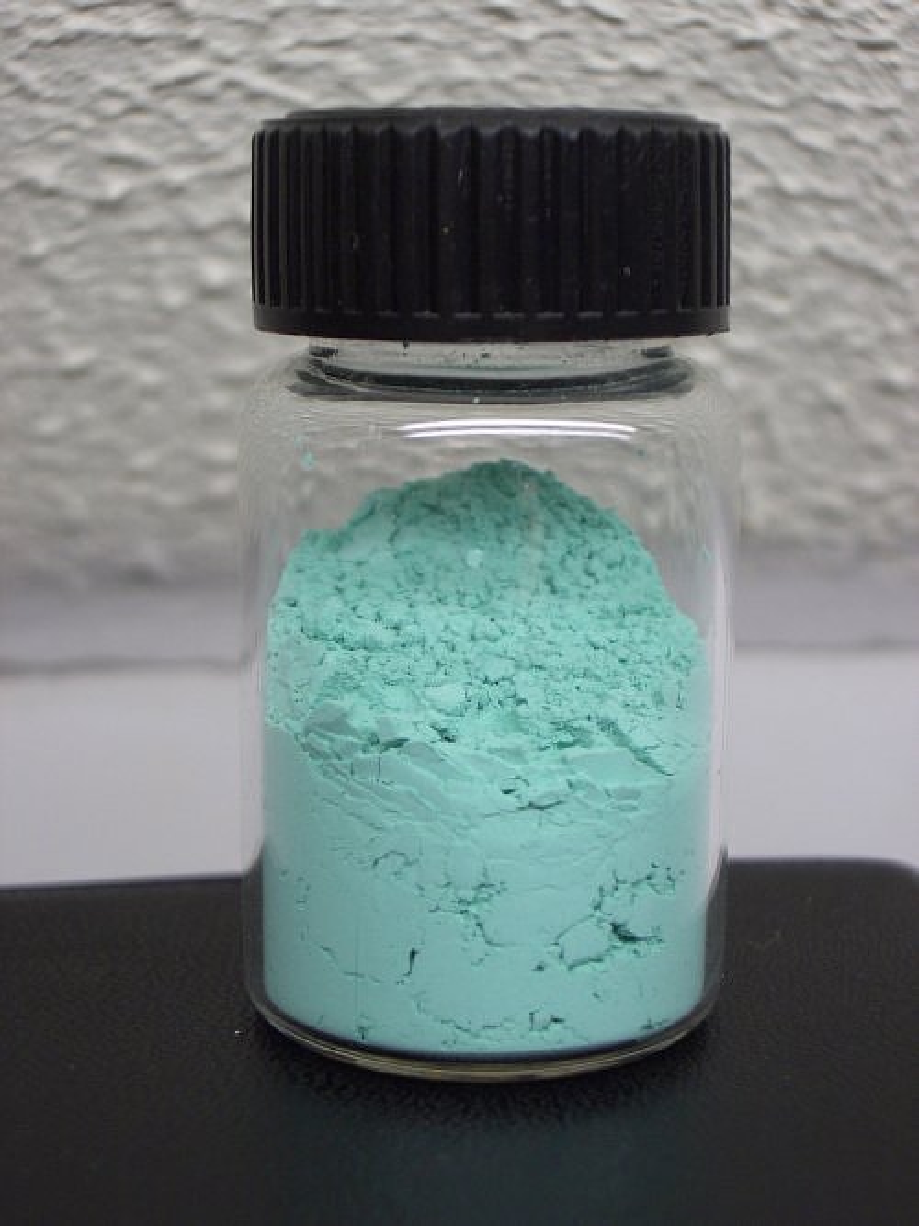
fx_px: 2195
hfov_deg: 23.6
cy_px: 613
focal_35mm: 62
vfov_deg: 31.2
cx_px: 460
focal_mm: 10.2
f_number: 3.5
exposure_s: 1/80
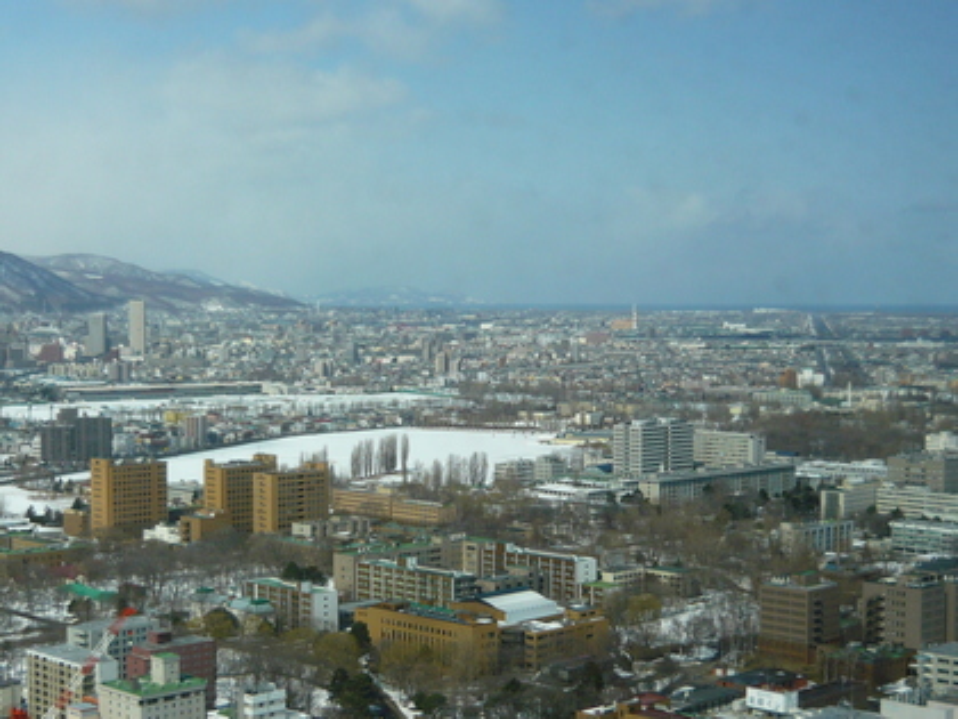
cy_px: 360
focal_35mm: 61
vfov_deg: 24.0
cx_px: 479
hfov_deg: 31.7
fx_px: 1688
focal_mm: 6.3
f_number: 2.9
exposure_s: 1/800
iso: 100
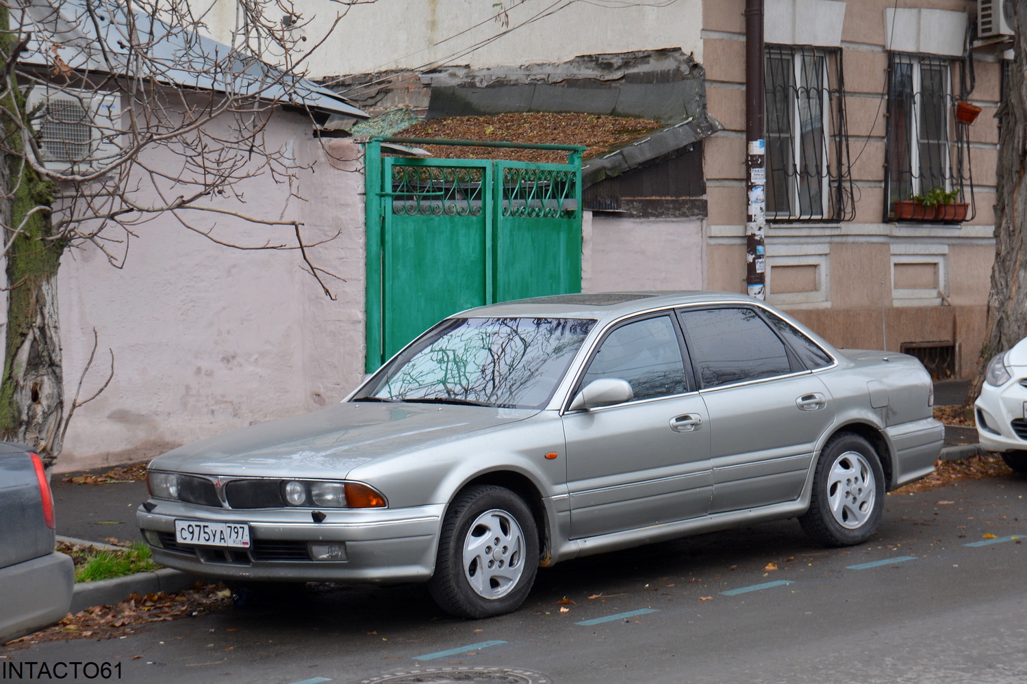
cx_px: 514
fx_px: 2225
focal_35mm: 78
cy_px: 342
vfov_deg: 17.5
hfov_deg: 26.0
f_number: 5.6
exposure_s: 1/125
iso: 360
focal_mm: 52
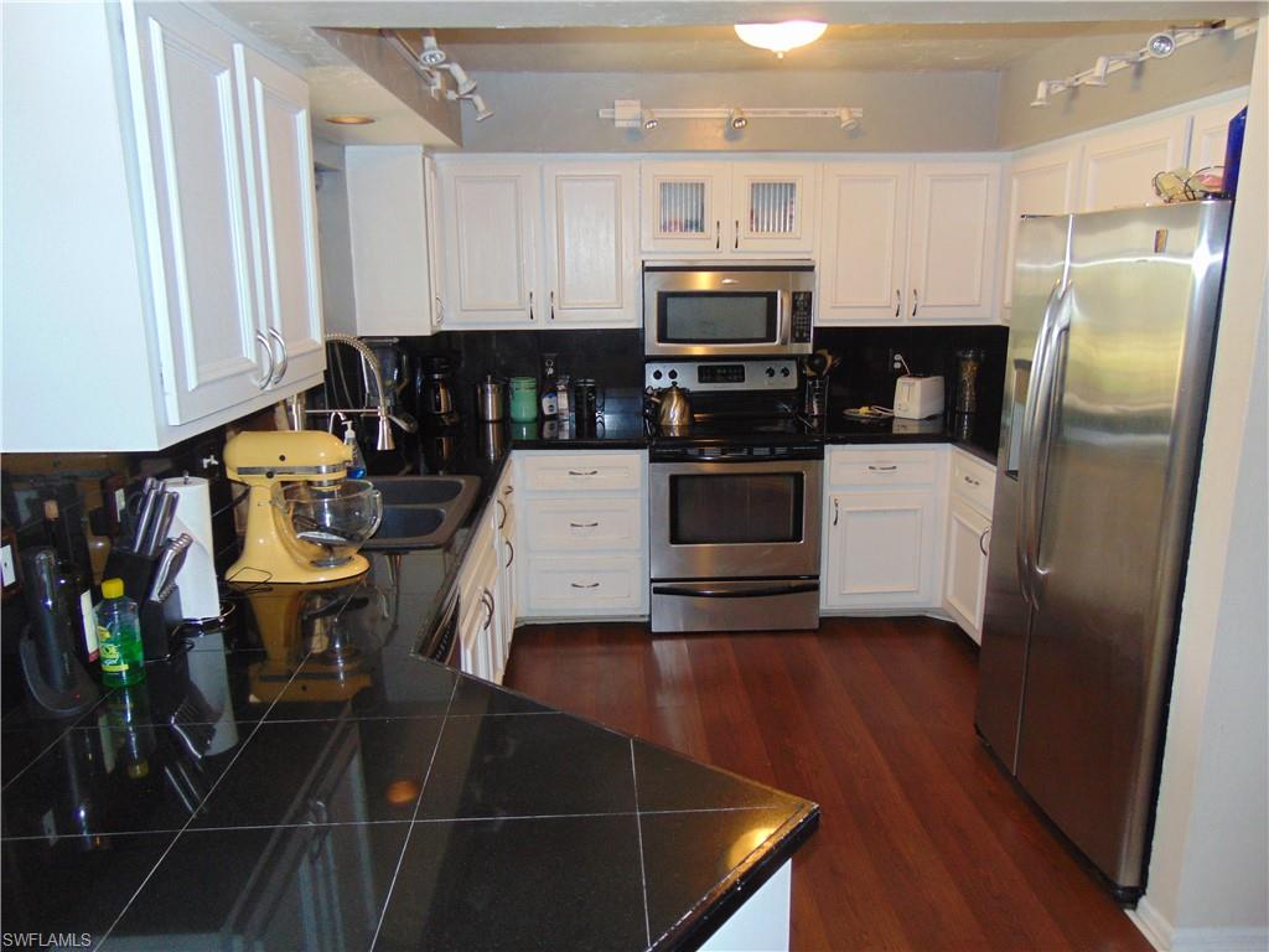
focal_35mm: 25
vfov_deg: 54.9
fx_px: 916
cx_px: 634
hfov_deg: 69.4
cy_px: 476
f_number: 3
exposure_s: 1/30
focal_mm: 4.5
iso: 200
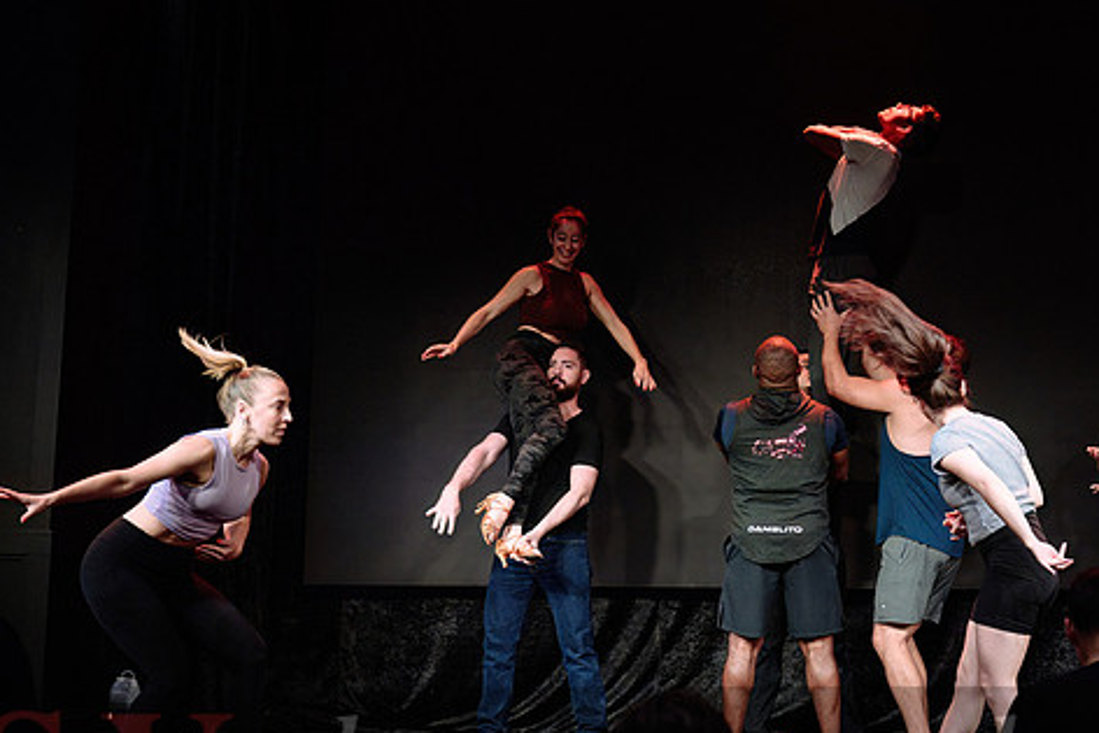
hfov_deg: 32.8
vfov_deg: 22.6
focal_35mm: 60
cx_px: 806
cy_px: 324
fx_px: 1832
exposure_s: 1/400
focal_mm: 36
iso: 1600
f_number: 2.8
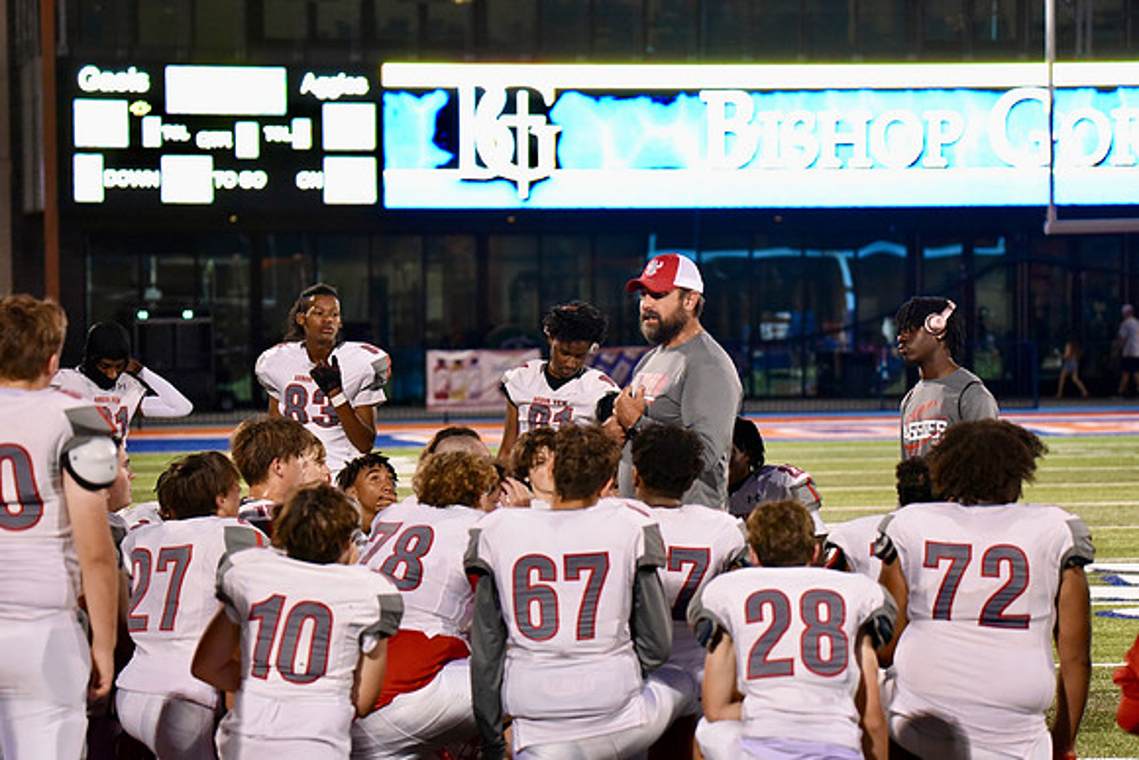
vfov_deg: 9.2
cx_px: 570
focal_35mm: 150
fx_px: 4747
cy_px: 380
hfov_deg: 13.7
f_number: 5
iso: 7200
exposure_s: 1/500
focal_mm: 150
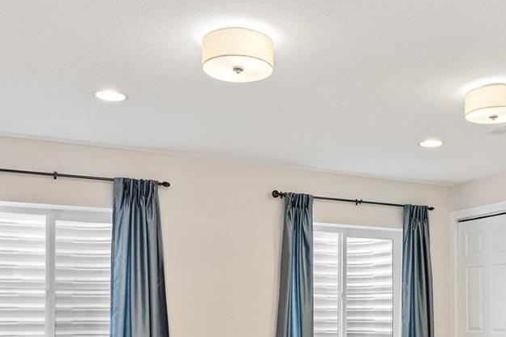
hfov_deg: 44.8
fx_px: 609
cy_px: 312
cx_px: 311
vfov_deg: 29.5
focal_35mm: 43
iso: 400
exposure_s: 1/250
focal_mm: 16.9
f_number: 8
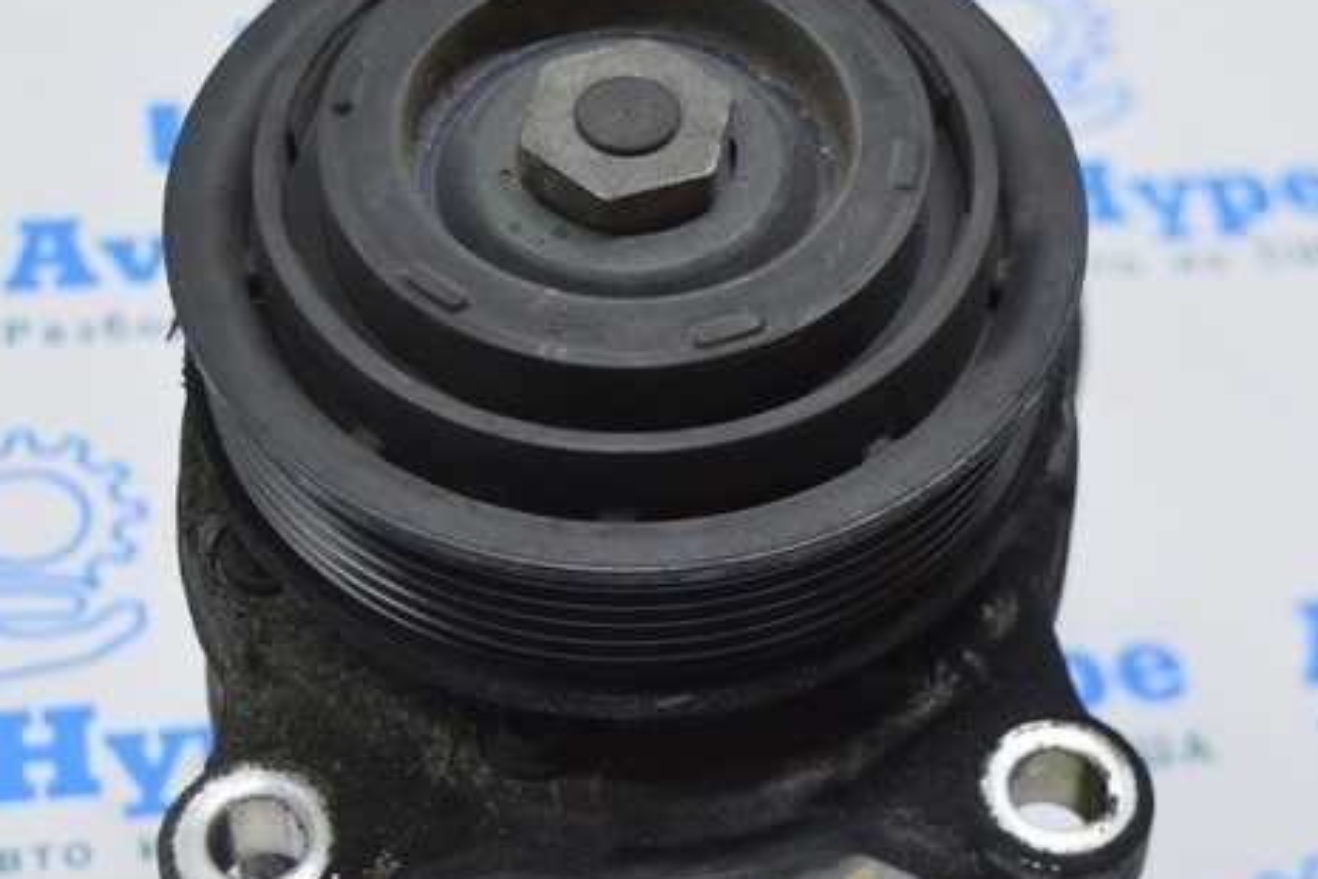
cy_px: 566
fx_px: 3262
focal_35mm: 89
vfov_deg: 15.3
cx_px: 612
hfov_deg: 22.8
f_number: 4
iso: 400
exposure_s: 1/50
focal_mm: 27
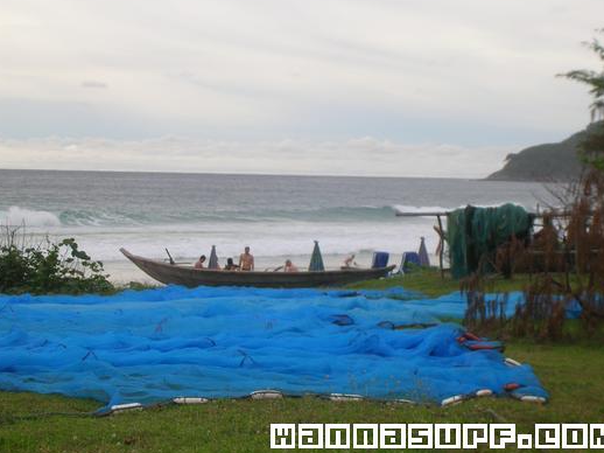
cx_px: 313
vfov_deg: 12.1
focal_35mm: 122
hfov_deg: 16.2
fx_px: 2128
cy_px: 223
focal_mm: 17.4
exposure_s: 1/462
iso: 90
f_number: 4.9
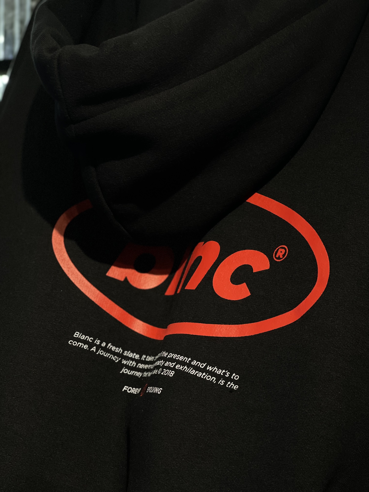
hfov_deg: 22.9
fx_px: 910
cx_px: 184
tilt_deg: +1.0
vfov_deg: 30.3
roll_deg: -0.1
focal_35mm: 64
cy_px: 246
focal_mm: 7.5
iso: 125
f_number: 2.2
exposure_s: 1/50
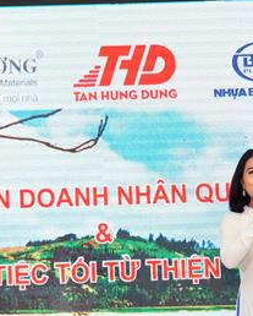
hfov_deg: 12.7
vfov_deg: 15.6
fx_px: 1140
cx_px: 109
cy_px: 273
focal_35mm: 122
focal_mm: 42
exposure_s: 1/200
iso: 800
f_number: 5.6
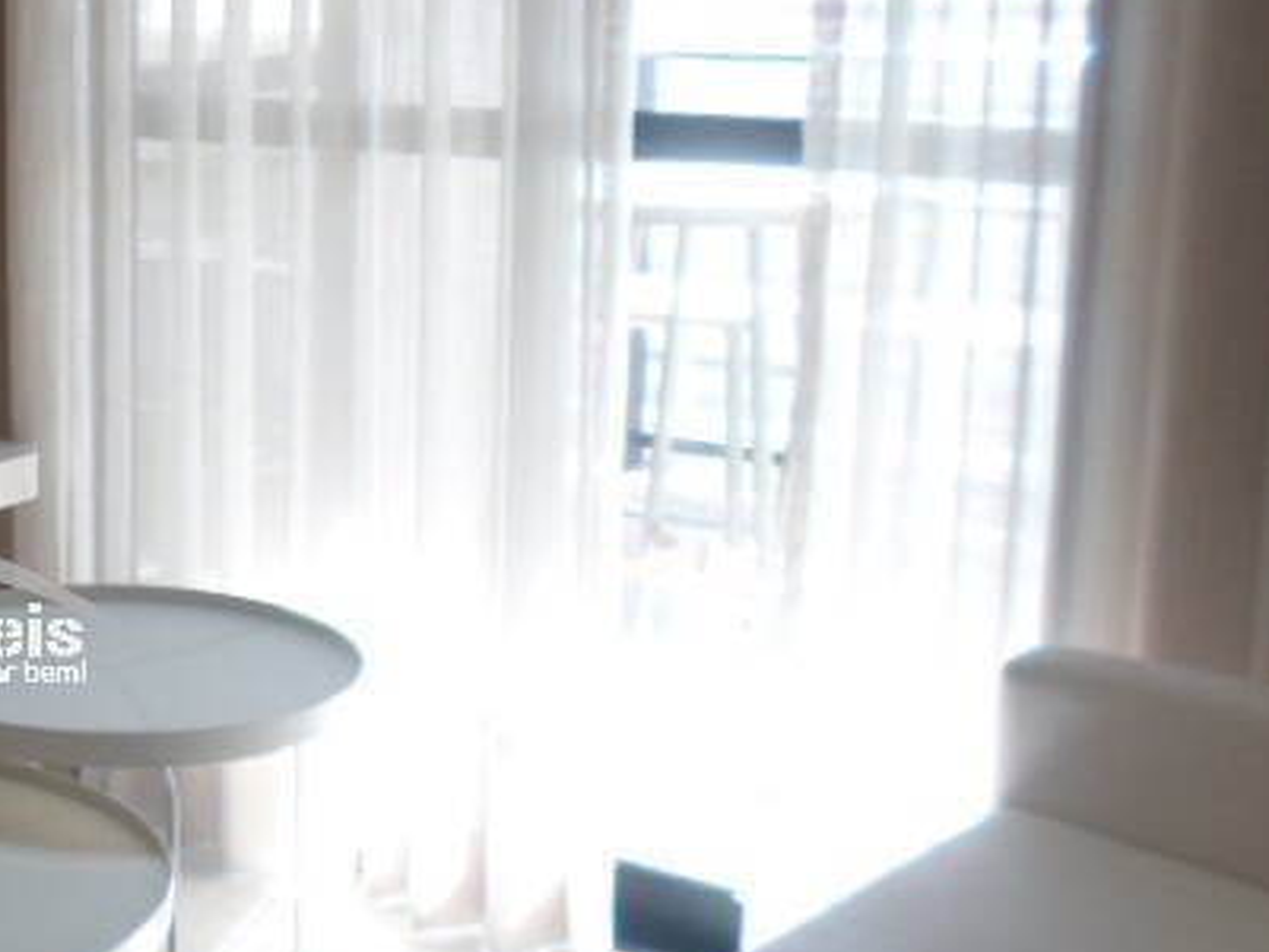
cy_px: 441
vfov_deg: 22.9
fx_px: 2346
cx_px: -260
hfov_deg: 26.8
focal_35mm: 64
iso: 80
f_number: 2.5
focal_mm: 4.5
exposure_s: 1/60
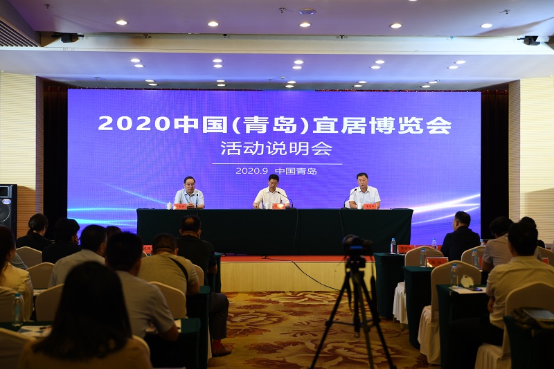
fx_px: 800
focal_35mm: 52
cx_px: 277
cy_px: 184
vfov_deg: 26.0
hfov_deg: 38.2
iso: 320
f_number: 2.8
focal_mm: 52
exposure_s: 1/80
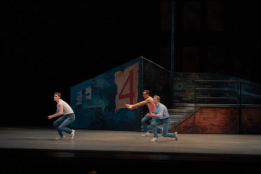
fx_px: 863
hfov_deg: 17.2
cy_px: 87
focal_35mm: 119
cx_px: 130
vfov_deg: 11.5
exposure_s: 1/400
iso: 3200
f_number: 4.5
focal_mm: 119
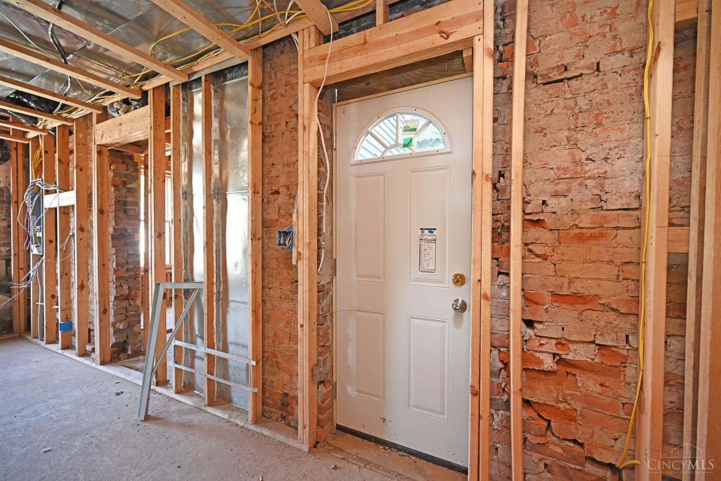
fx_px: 280
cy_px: 240
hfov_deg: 104.3
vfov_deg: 81.2
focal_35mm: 14
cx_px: 360
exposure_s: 1/60
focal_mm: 14
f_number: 4
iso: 1250
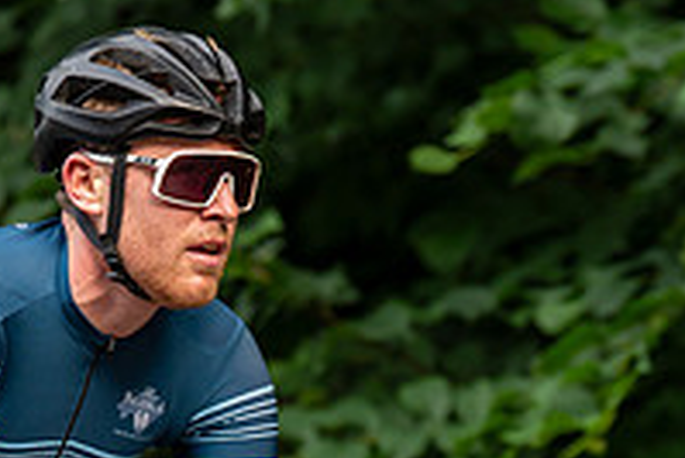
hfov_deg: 5.8
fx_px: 6721
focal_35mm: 353
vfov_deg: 3.9
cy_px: 250
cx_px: 124
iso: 400
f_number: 3.5
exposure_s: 1/800
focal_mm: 121
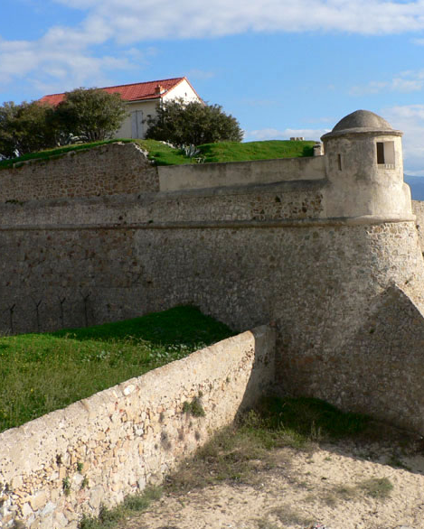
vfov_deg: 38.8
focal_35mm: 48
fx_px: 753
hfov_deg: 31.1
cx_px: 298
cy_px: 264
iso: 80
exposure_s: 1/400
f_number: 5
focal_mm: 6
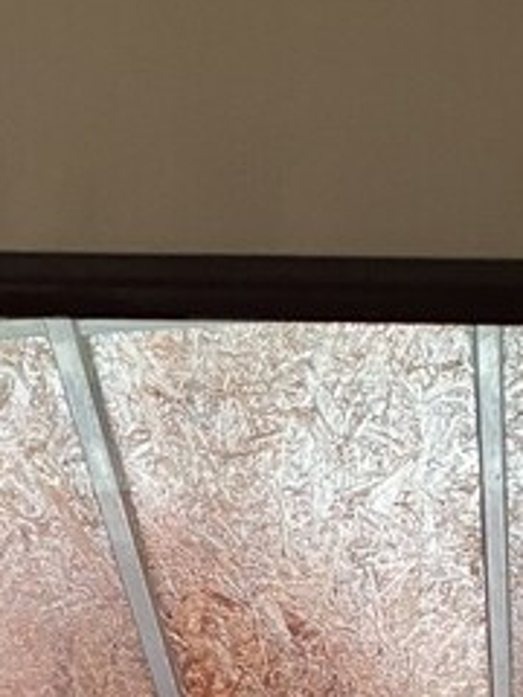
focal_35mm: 111
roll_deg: -0.5
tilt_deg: -2.7
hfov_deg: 13.3
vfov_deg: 14.7
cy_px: 1374
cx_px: 363
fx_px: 2236
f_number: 1.8
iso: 160
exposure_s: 1/60
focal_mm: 4.25
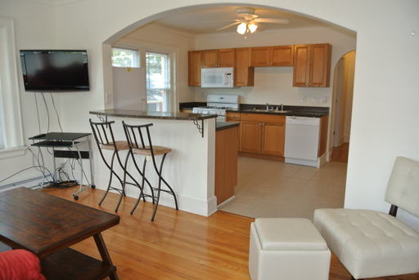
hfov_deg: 67.3
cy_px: 140
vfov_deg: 48.1
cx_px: 210
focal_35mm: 27
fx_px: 315
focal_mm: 10
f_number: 4.5
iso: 200
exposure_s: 1/60
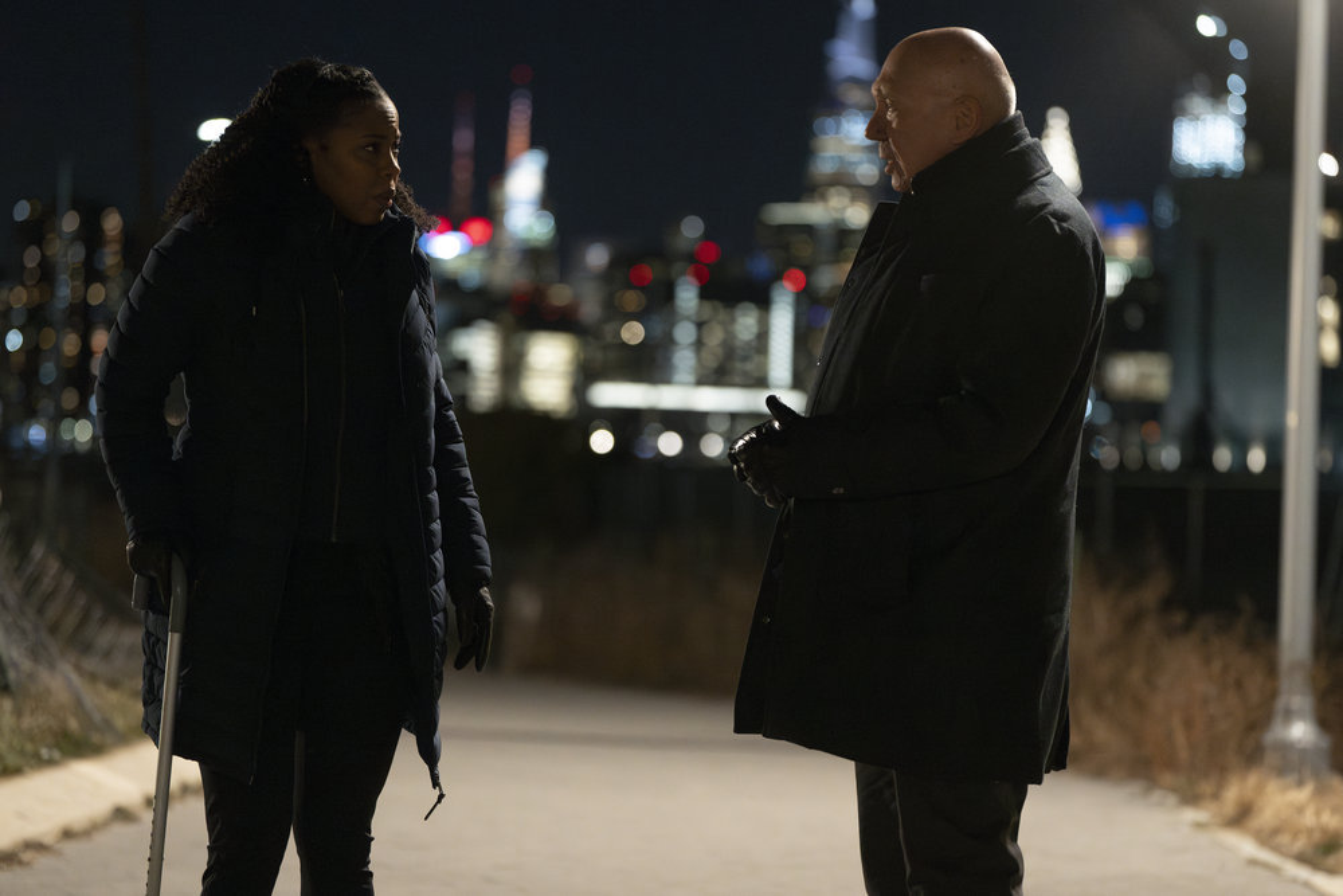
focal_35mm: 106
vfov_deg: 12.9
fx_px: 3955
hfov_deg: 19.3
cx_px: 672
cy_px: 448
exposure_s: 1/200
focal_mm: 106
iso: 8000
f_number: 2.8
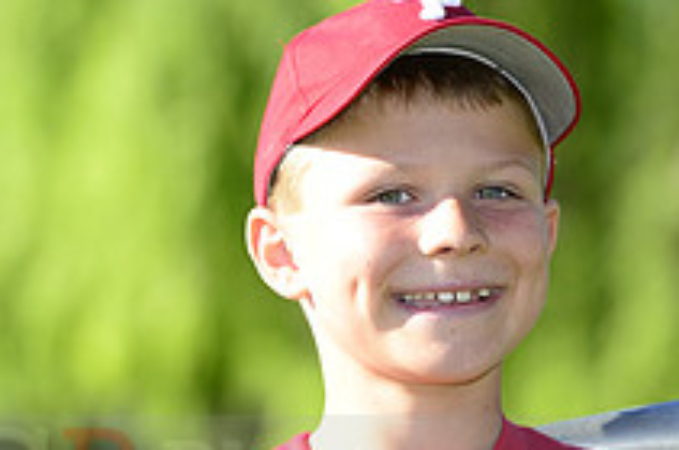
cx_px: 383
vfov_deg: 3.0
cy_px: 458
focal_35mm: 453
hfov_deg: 4.6
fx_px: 8531
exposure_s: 1/500
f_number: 5
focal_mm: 165
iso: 200
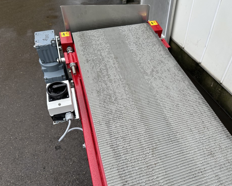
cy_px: 91
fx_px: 178
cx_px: 121
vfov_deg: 54.9
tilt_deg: -43.1
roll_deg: +1.8
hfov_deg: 66.0
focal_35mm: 26
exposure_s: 1/494
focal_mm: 6.86
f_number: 1.78
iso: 80
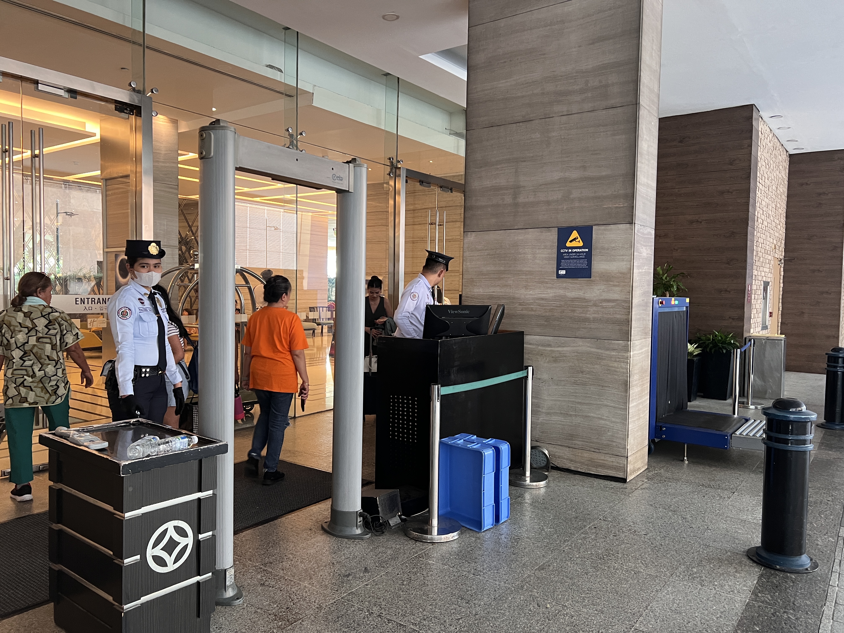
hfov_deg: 67.3
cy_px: 316
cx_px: 422
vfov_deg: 53.1
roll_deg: -1.4
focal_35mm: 26
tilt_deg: -2.2
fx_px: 634
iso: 250
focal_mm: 5.7
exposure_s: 1/60
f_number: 1.5
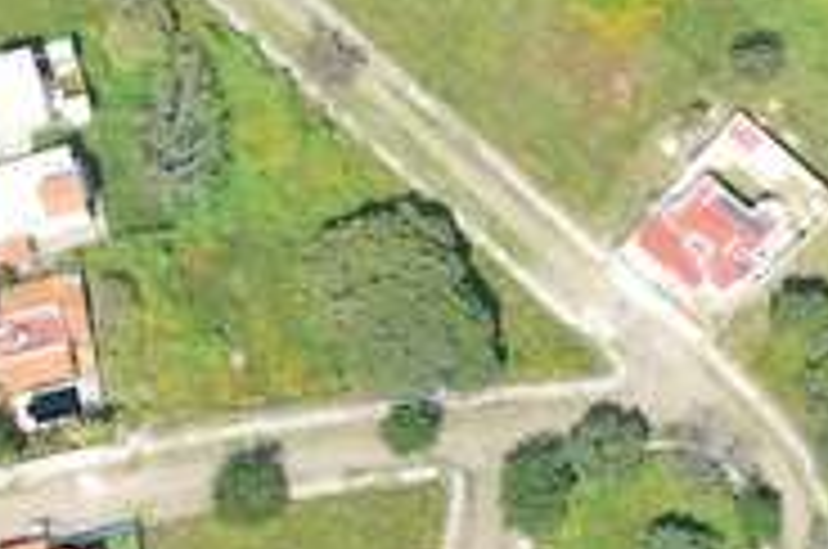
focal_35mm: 156
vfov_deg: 8.7
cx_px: 446
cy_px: -90
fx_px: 3582
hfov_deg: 13.2
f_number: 5
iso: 100
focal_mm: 10.26
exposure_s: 1/320
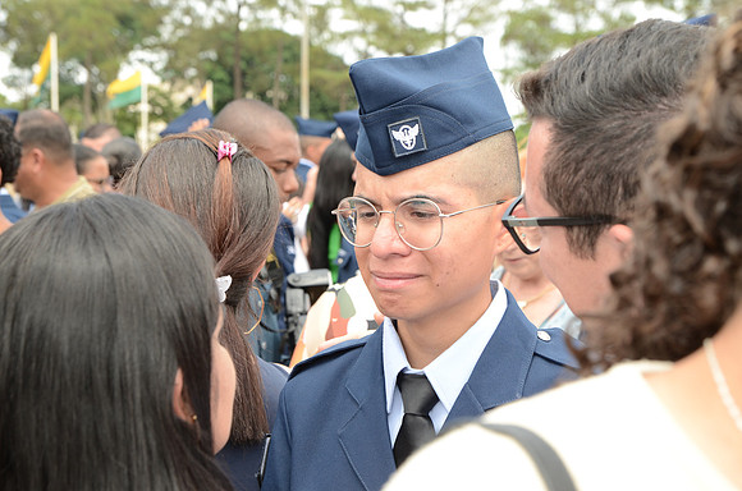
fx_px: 1419
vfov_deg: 19.6
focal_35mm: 69
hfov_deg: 29.3
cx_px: 371
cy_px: 246
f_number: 6.3
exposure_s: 1/250
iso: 320
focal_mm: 46
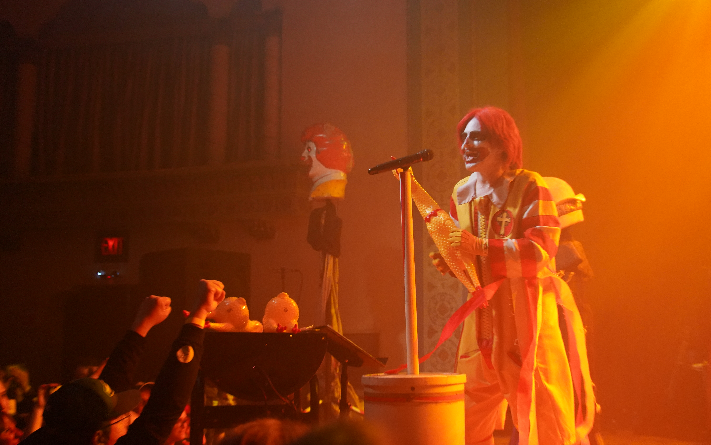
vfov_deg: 28.0
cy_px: 223
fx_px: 891
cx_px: 356
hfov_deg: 43.5
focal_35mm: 46
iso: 6400
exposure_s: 1/160
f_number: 4
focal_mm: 45
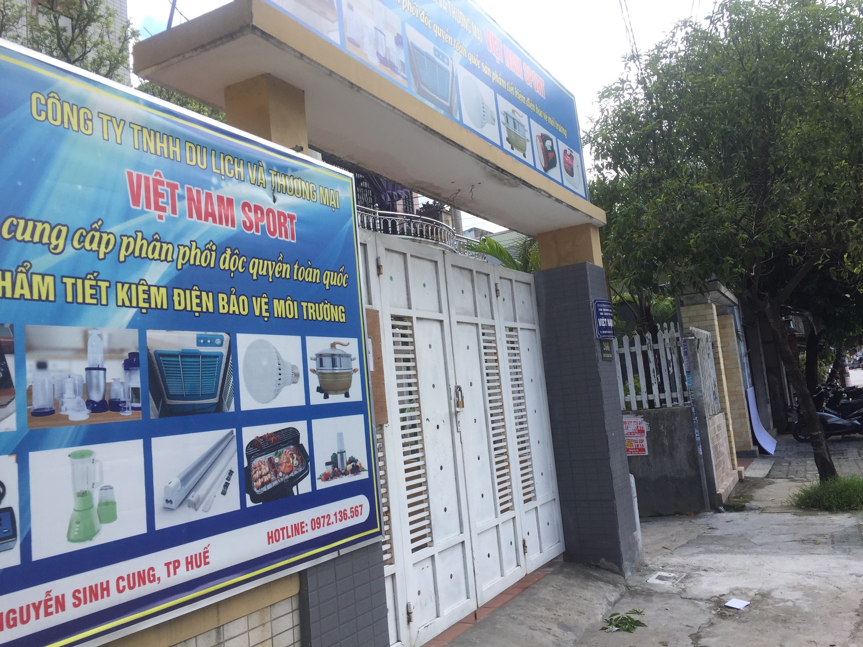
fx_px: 723
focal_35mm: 29
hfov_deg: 61.7
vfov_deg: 48.2
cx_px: 432
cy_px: 324
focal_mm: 4.15
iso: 32
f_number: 2.2
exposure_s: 1/659
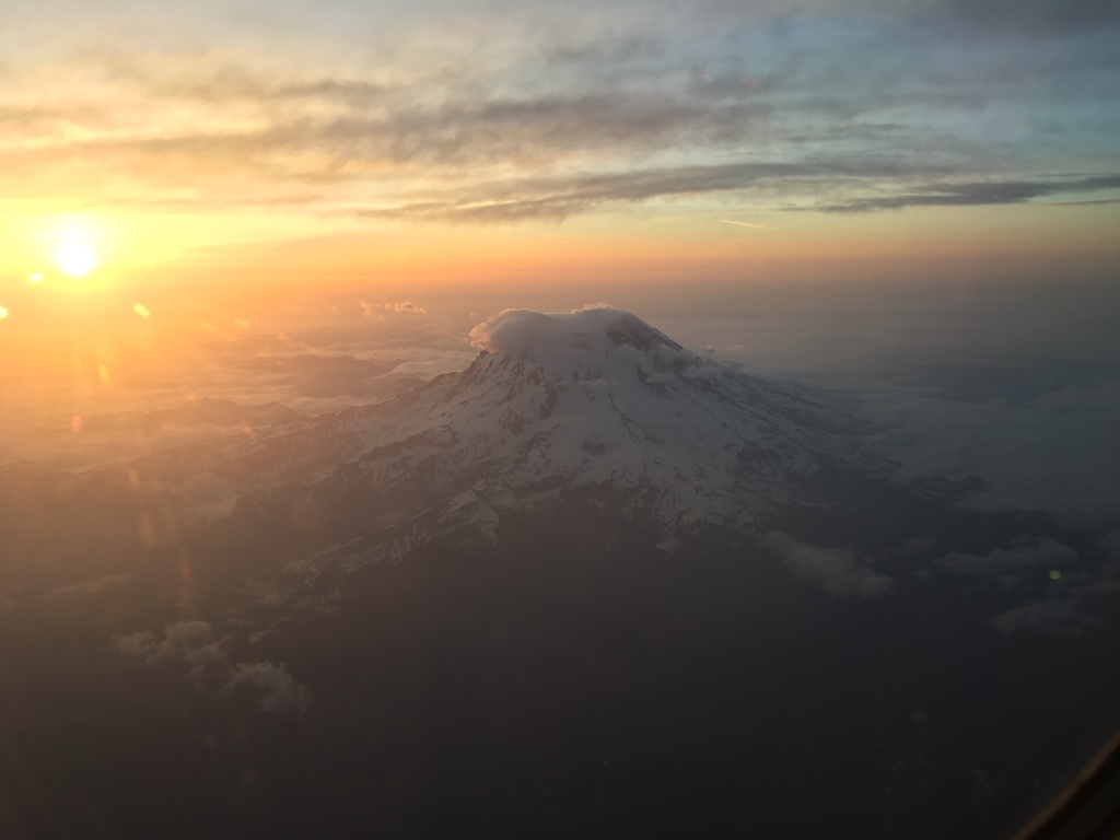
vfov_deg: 48.2
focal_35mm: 29
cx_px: 560
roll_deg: +1.6
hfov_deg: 61.7
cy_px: 420
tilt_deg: -9.4
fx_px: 938
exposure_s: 1/175
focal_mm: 4.15
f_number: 2.2
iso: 25
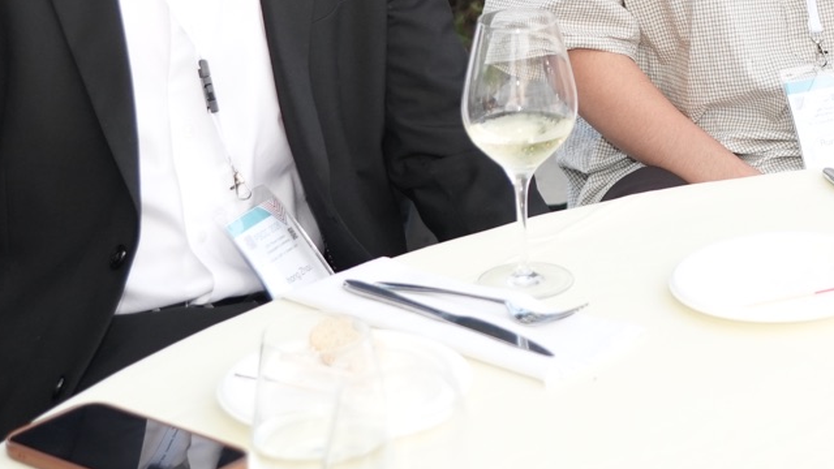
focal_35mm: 109
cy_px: -164
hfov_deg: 19.1
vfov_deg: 10.8
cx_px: 822
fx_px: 2410
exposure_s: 1/160
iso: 640
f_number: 4
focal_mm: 37
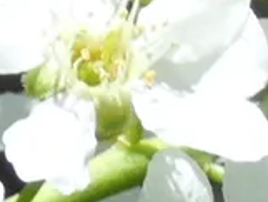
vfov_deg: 3.5
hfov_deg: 4.6
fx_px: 3293
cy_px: -112
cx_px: -203
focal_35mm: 425
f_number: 4.9
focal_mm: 19.2
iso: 80
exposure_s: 1/160
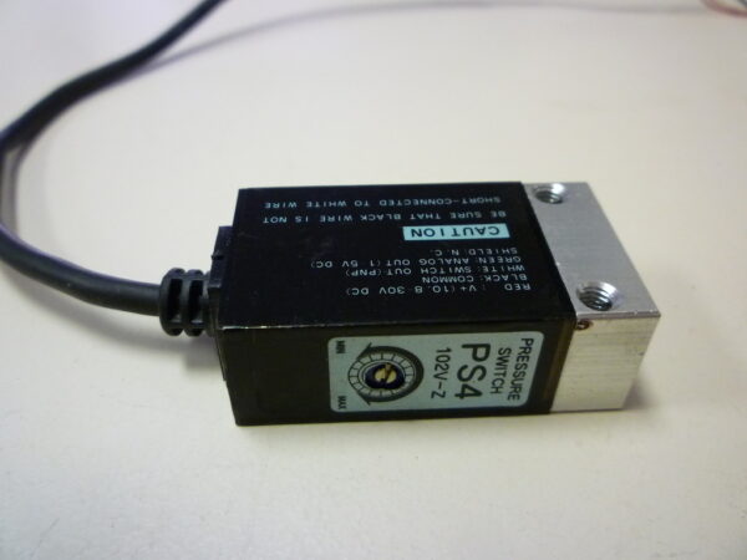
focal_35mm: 29
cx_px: 374
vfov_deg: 48.2
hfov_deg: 61.7
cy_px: 280
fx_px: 626
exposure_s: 1/25
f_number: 3.3
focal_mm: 5.2
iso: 400
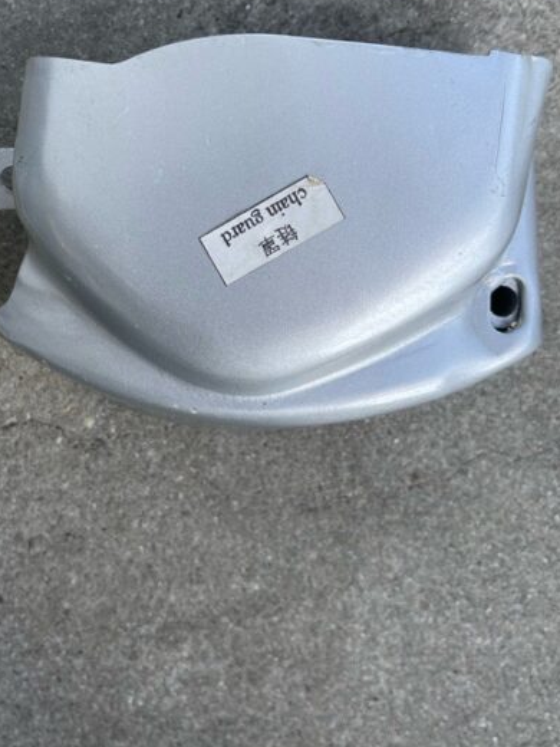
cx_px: 194
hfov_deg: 35.7
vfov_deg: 46.1
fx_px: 863
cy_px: 254
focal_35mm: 40
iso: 32
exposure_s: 1/592
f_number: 1.6
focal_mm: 5.1
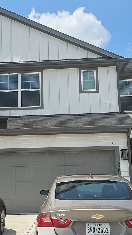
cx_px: 37
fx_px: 305
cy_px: 130
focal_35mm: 49
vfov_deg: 42.0
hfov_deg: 24.2
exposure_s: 1/2000
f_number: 1.7
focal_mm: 6.3
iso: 20
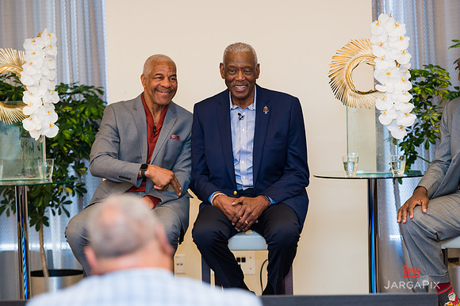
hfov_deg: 16.8
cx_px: 230
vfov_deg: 11.2
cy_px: 153
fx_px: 1558
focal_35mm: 122
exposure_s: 1/200
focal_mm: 122
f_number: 3.2
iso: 800
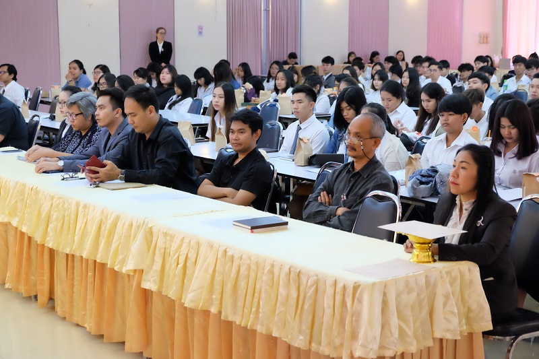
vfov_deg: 21.2
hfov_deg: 31.4
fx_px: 958
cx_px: 270
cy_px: 180
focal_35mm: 64
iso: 6400
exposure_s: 1/58
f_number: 4
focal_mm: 42.5
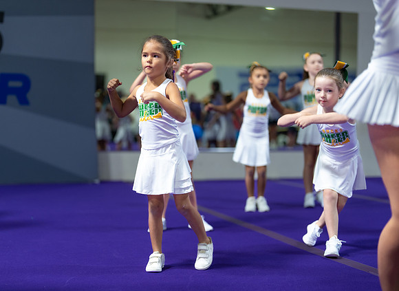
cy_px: 158
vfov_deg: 23.6
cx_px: 162
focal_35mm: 61
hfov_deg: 31.9
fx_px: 696
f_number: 1.2
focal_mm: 50
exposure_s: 1/320
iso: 500
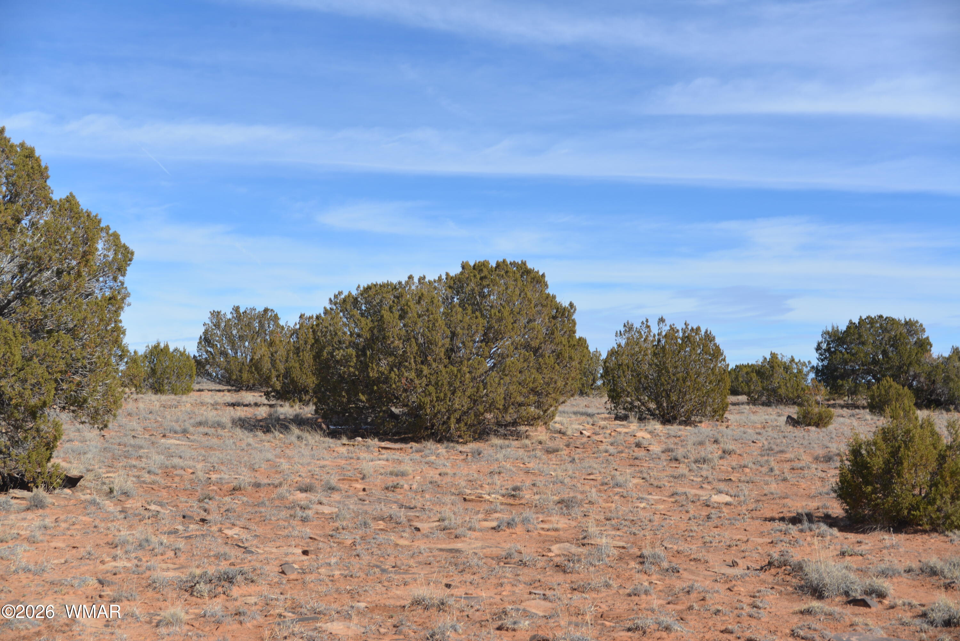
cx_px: 480
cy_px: 320
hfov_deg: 42.7
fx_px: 1227
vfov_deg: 29.3
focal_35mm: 46
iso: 100
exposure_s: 1/320
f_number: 8
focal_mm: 46
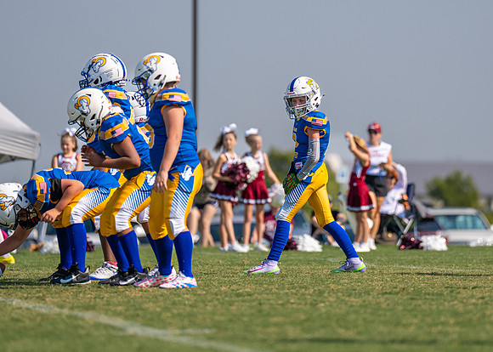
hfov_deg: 6.1
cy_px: 140
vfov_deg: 4.3
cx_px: 301
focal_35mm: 333
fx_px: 4658
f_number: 2.8
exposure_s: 1/4000
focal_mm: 200
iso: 160
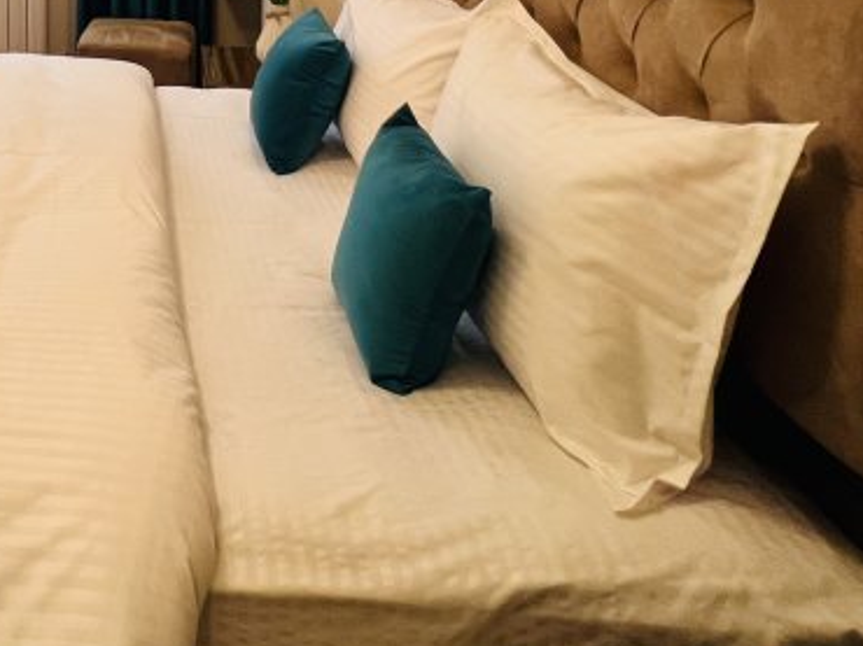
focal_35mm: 36
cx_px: 5
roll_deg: +0.2
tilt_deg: -2.9
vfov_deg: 32.3
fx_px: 897
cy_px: -142
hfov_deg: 44.0
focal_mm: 1.57
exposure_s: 1/50
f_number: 1.8
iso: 160
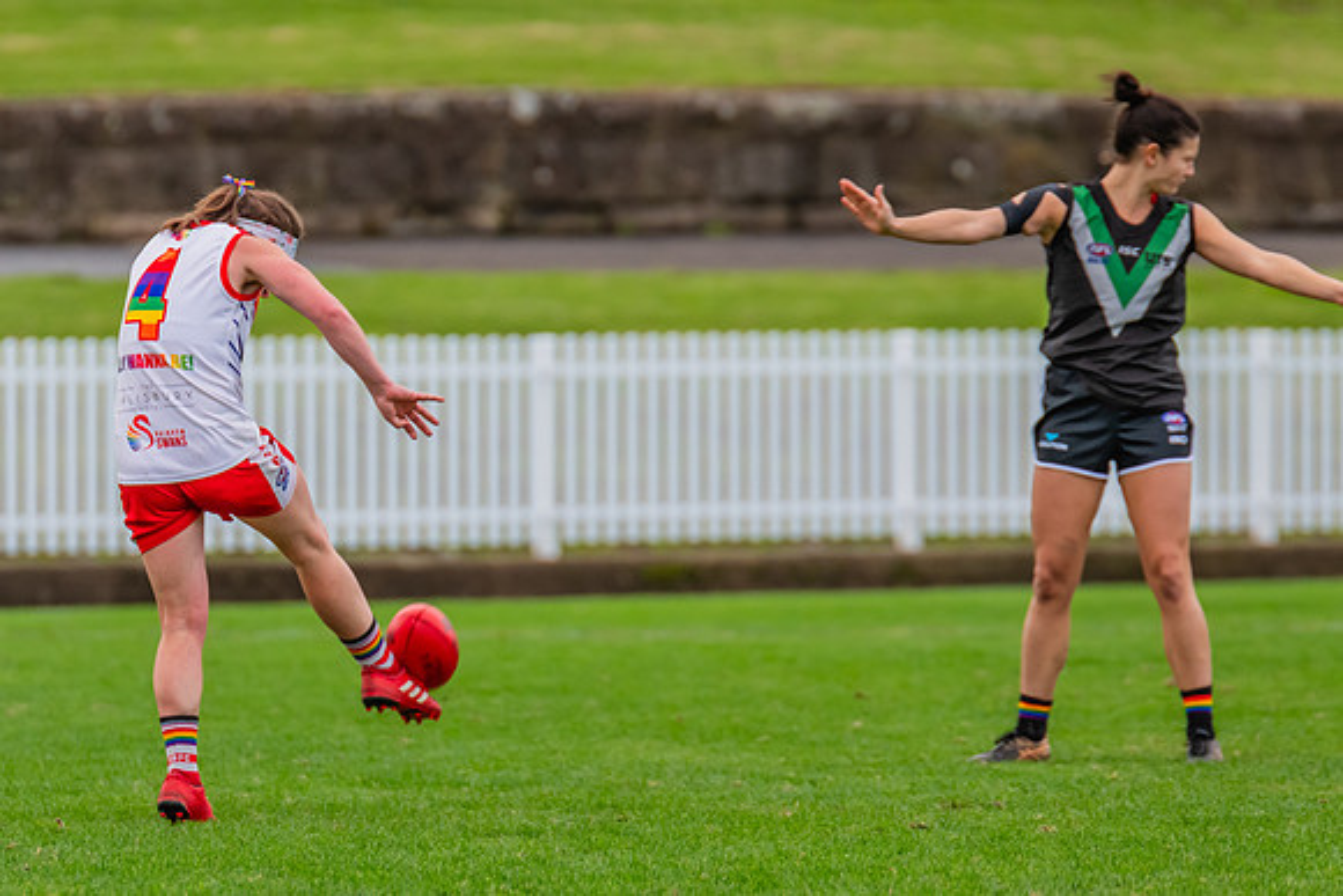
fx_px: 24075
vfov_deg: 2.1
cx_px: 334
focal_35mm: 645
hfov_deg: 3.2
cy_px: 497
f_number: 5.6
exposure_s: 1/1000
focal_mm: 420
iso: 800
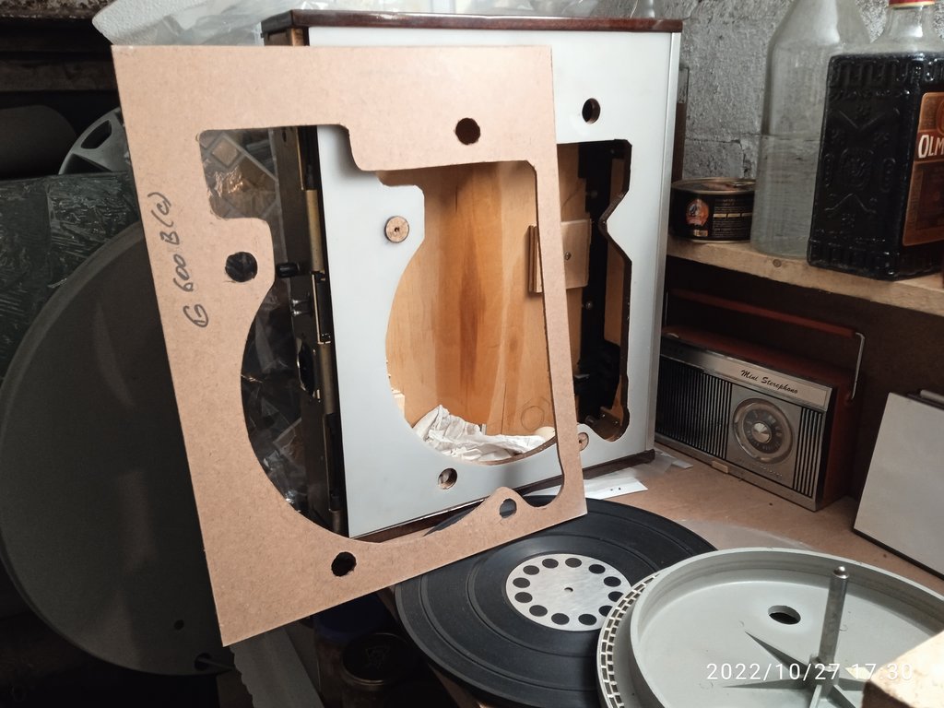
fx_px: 764
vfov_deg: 49.7
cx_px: 472
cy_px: 354
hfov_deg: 63.4
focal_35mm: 28
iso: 586
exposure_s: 1/20
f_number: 2.2
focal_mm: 3.43
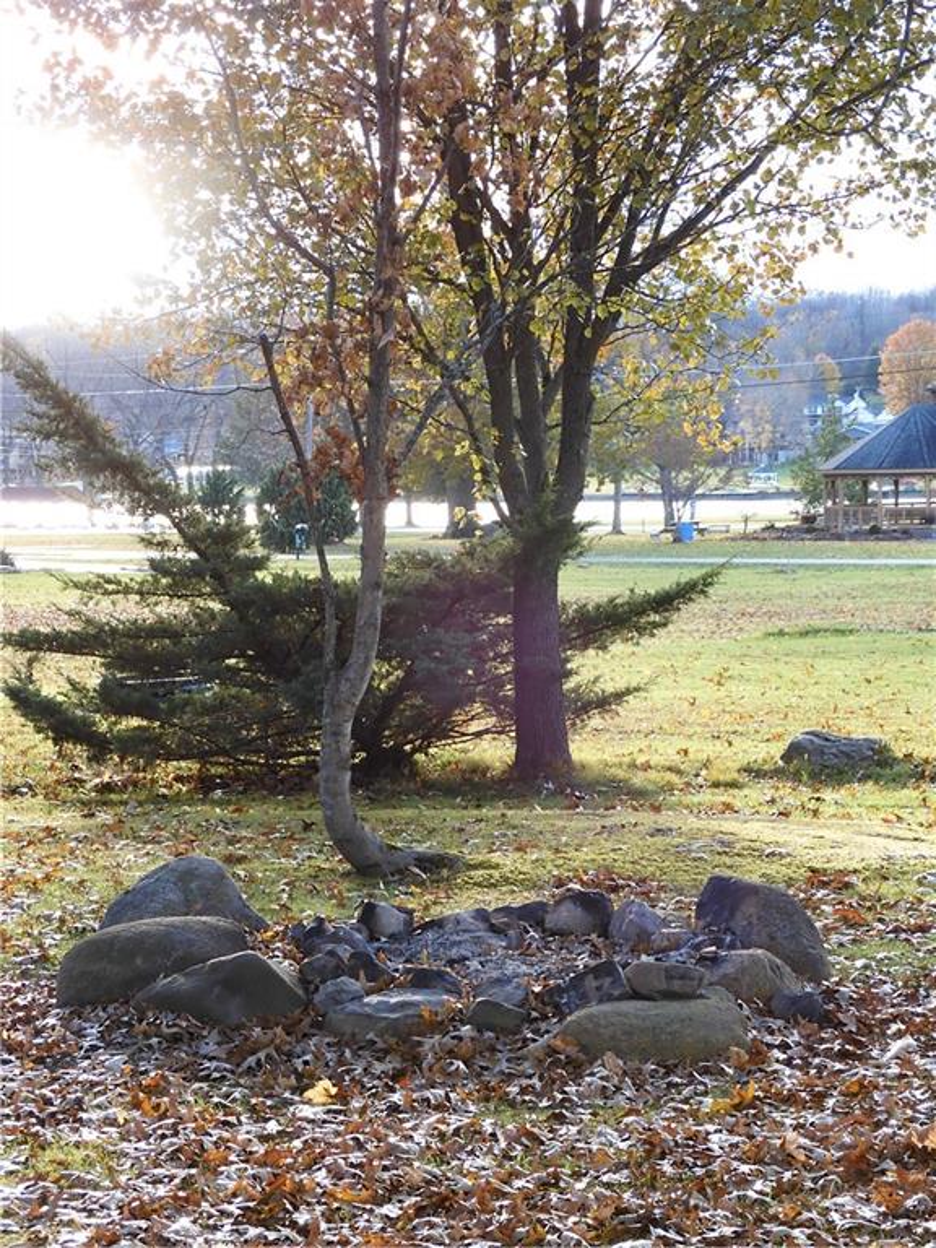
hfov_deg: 19.1
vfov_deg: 25.3
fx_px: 2776
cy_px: 624
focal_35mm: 77
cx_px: 468
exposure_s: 1/40
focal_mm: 13.7
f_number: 4.5
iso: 100
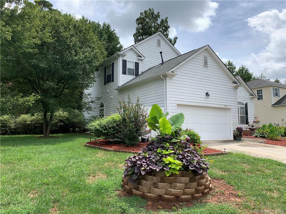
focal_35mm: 26
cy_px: 107
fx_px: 215
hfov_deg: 67.3
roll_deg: +0.1
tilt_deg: +8.2
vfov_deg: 53.1
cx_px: 143
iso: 25
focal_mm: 4.25
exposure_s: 1/1585
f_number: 1.8
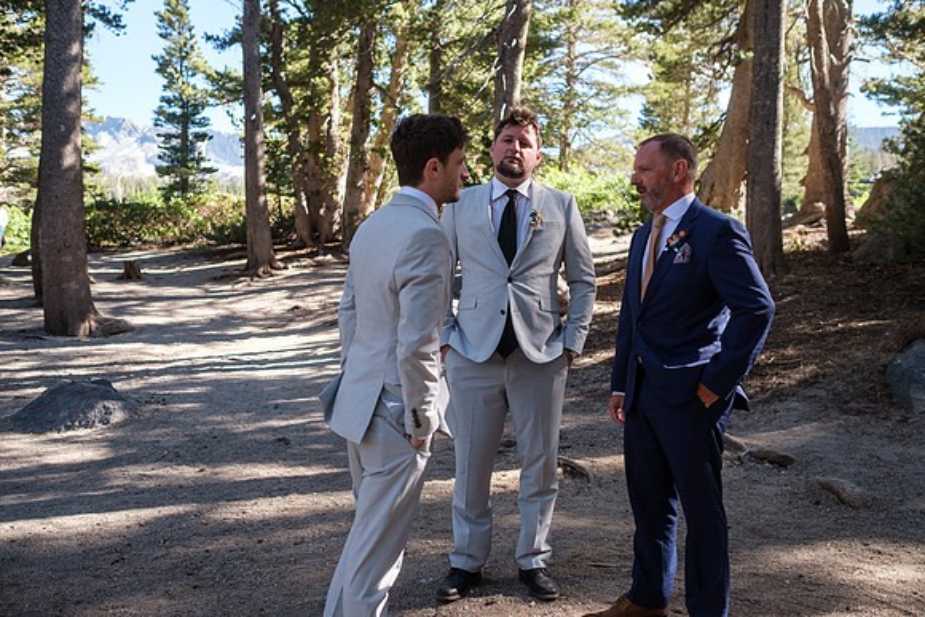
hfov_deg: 54.4
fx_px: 899
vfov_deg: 37.9
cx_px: 462
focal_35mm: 35
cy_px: 308
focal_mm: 23
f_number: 2.5
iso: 160
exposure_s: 1/480
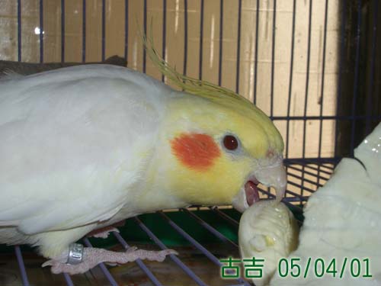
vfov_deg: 23.7
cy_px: 143
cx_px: 190
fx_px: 682
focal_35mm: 62
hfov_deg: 31.2
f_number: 5.6
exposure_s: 1/125
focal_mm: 10.2
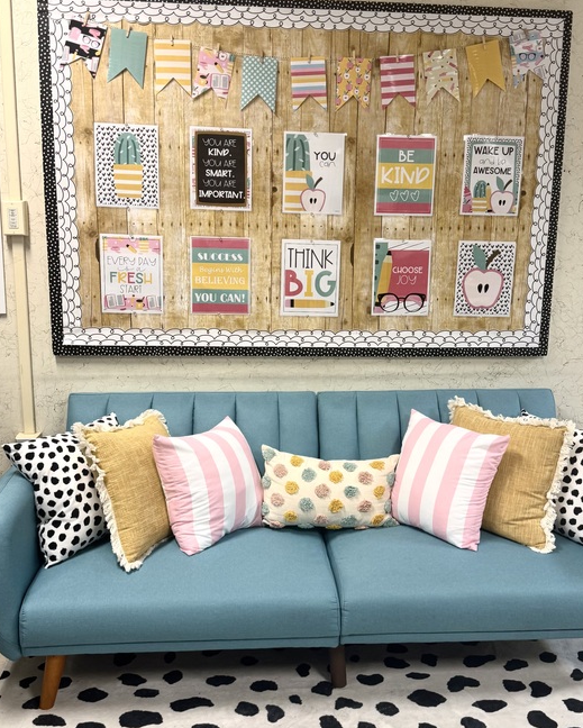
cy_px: 371
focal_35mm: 37
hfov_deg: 40.1
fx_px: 797
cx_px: 309
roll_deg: -1.8
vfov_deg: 49.1
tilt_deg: -10.2
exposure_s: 1/63
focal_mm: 6.76
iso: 80
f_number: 1.78
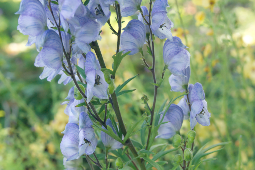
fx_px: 584
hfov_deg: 24.6
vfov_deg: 16.6
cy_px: 85
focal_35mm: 82
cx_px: 128
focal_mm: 55
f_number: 9
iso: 2500
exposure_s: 1/500
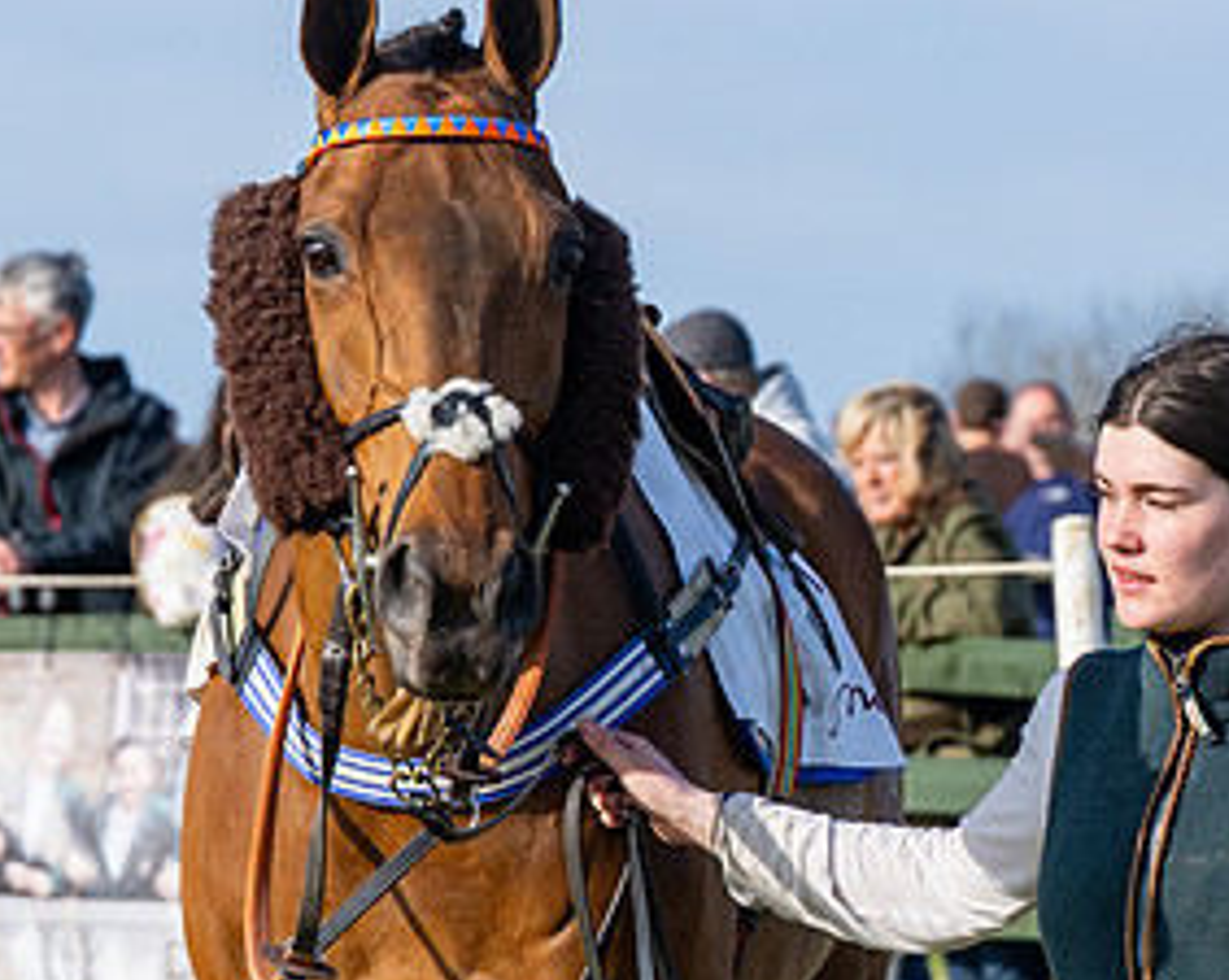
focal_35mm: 302
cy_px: 596
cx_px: 974
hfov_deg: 6.4
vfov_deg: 5.1
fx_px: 10973
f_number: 4.5
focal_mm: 78
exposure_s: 1/2000
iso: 200
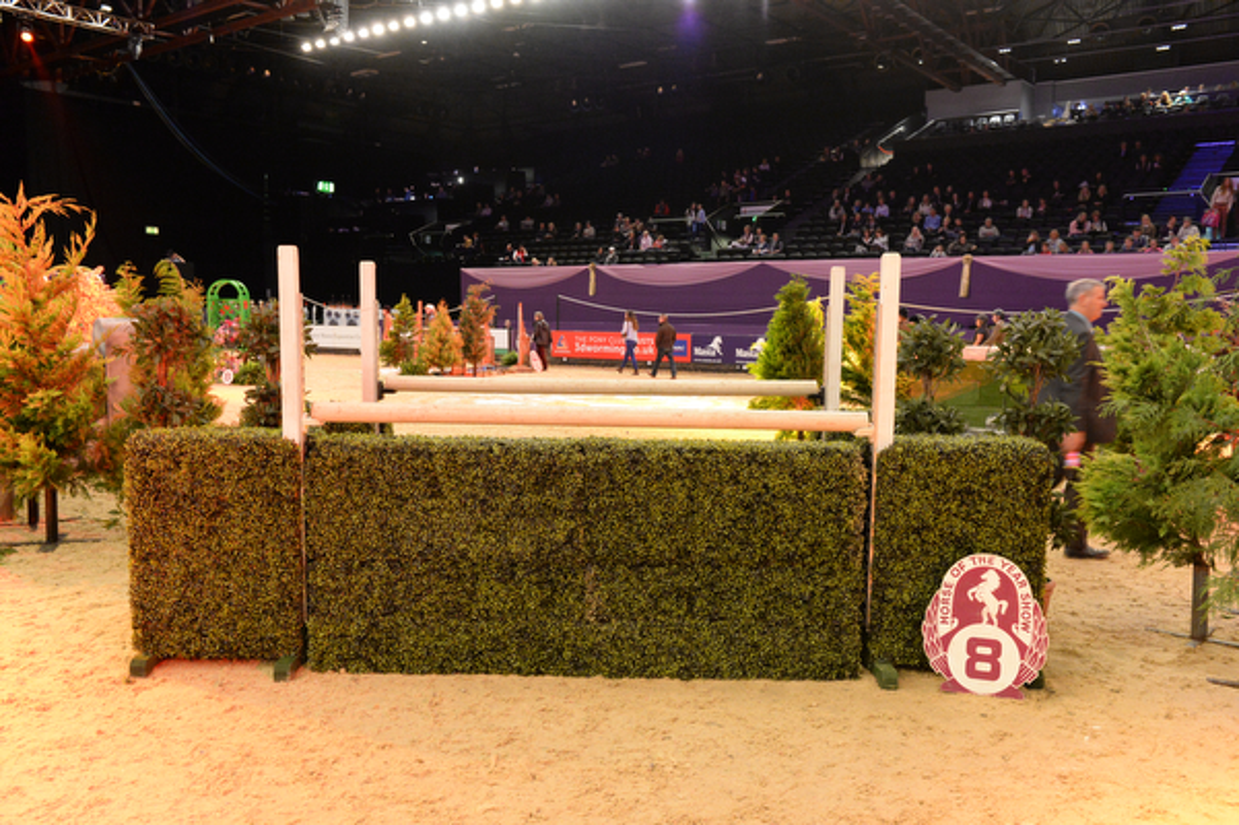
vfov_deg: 41.1
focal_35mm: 32
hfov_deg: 58.7
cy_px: 412
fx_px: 1101
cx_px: 620
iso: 5000
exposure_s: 1/50
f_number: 5.6
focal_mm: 32
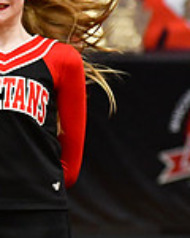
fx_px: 6108
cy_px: 34
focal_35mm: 869
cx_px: -258
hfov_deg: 1.8
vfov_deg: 2.2
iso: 5000
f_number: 3.5
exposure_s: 1/500
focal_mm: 160
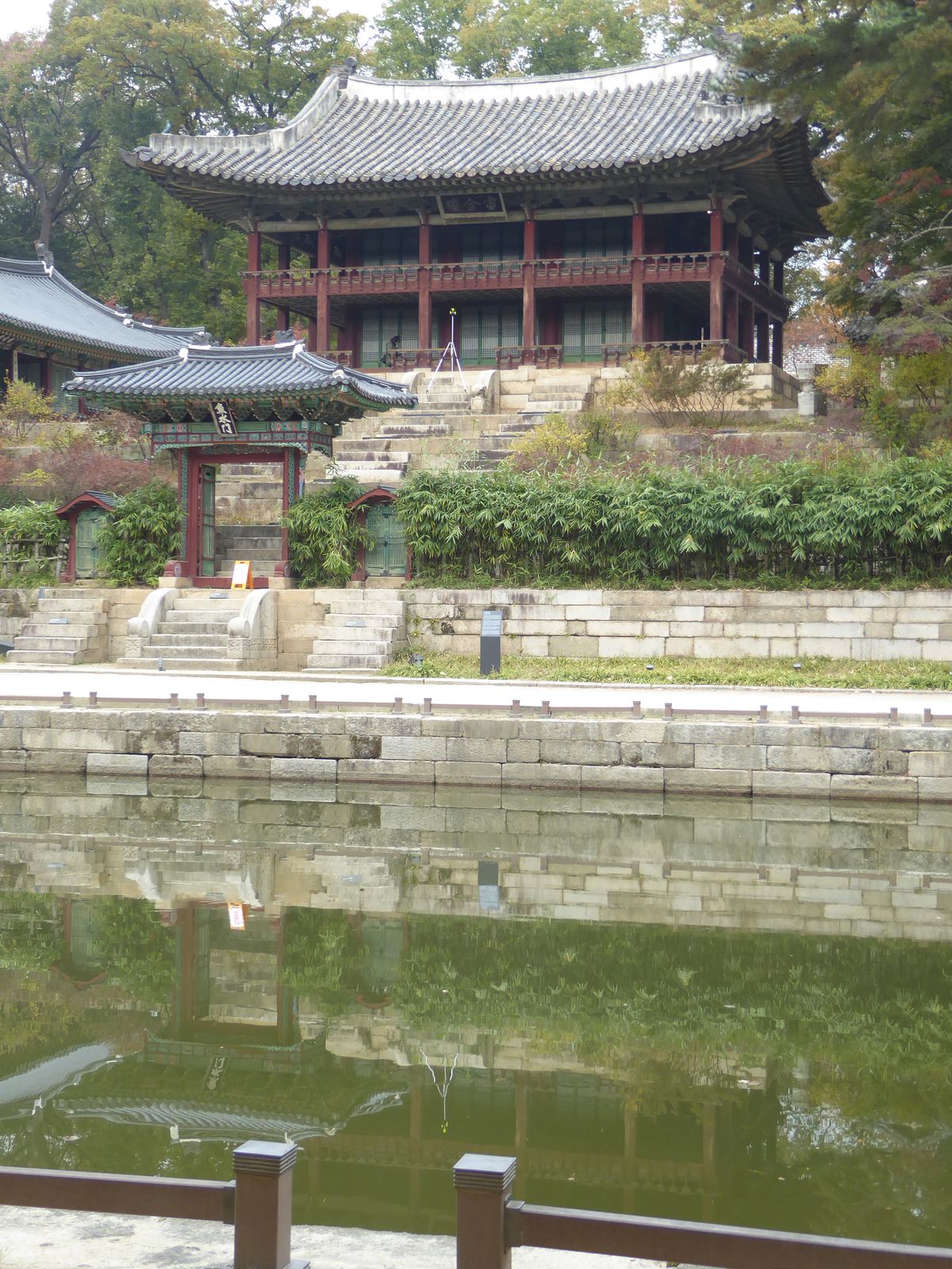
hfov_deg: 22.6
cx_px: 476
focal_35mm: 65
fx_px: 2383
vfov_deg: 29.8
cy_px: 634
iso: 160
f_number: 4.3
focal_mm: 10.9
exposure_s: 1/125
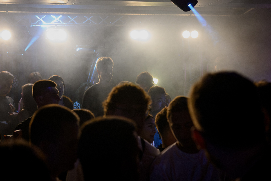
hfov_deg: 36.9
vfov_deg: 25.0
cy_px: 64
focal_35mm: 54
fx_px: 406
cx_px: 137
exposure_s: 1/500
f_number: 2
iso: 6400
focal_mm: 35
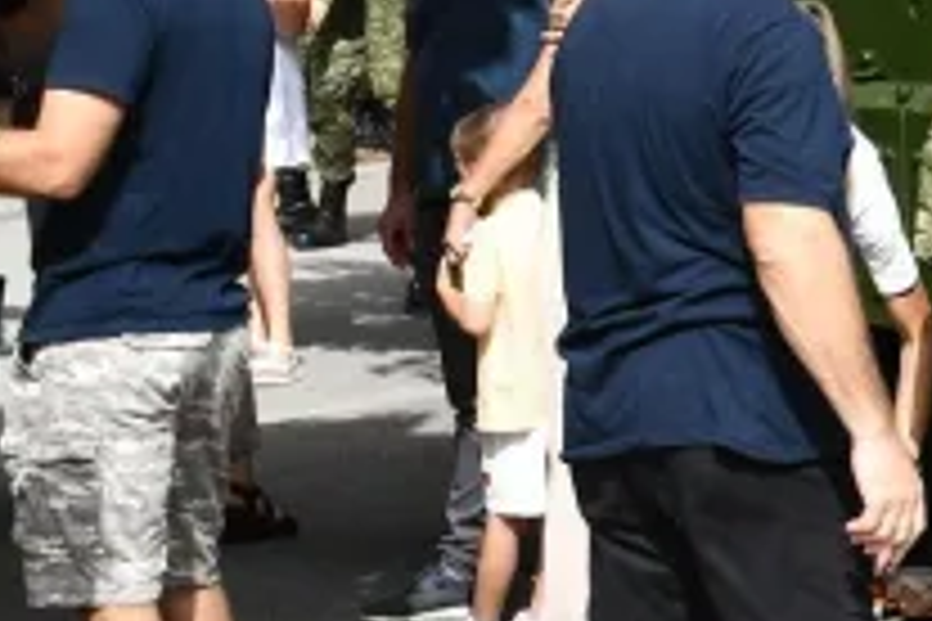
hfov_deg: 10.4
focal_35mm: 187
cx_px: 1594
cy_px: 56
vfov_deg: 7.3
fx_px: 4841
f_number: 18
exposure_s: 1/1250
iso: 2000
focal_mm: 34
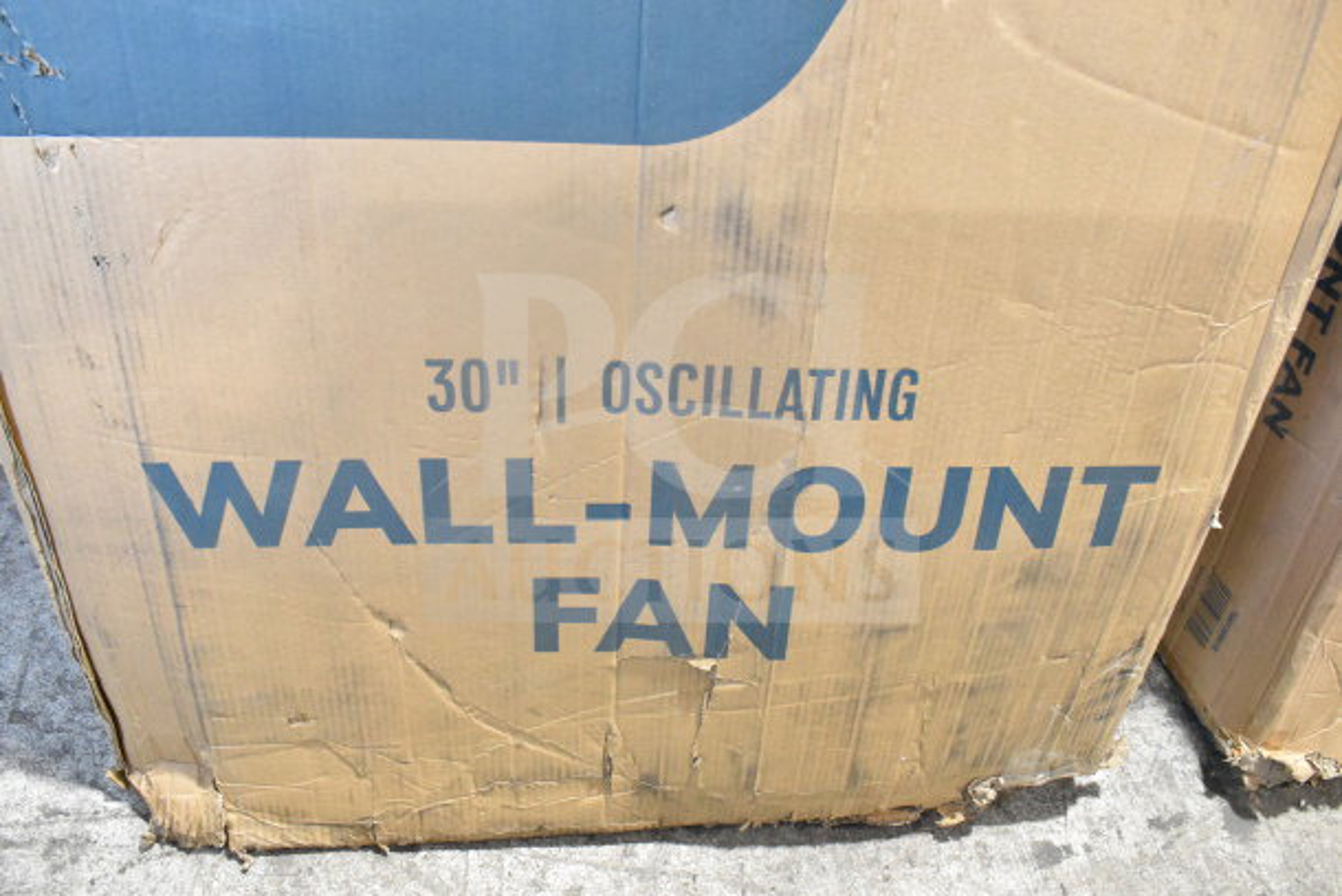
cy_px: 448
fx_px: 1119
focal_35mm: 30
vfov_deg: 43.6
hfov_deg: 61.9
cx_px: 671
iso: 6400
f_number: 6.3
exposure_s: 1/160
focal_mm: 20
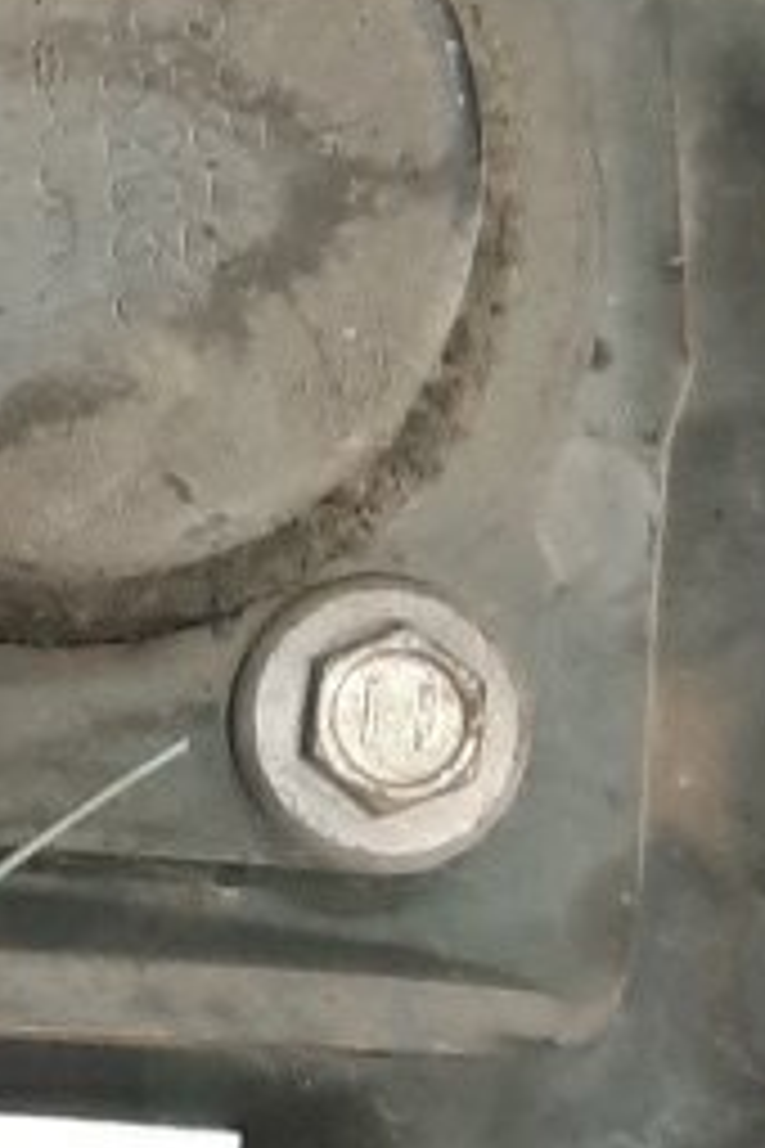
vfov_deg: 13.8
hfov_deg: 9.1
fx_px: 4685
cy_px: 77
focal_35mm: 147
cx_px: -346
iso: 270
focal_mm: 4.6
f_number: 2
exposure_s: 1/33
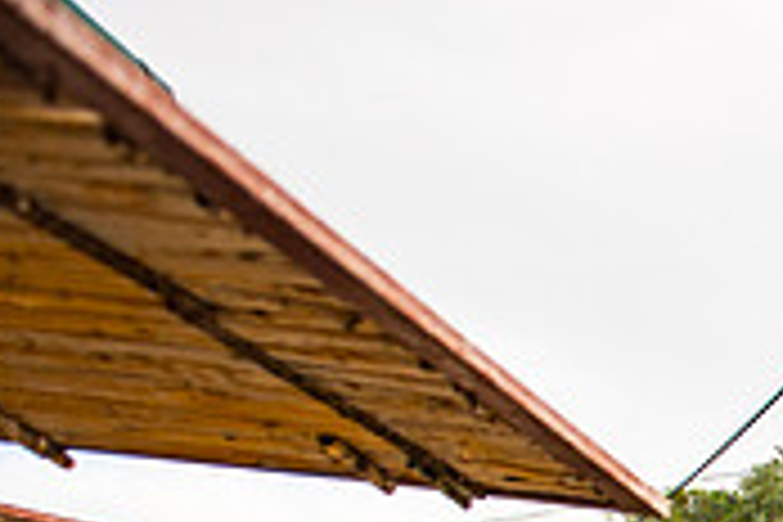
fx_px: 1740
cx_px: 1238
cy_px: 826
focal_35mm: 80
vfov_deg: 15.5
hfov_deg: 20.8
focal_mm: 24
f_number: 2.8
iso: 200
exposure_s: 1/1600
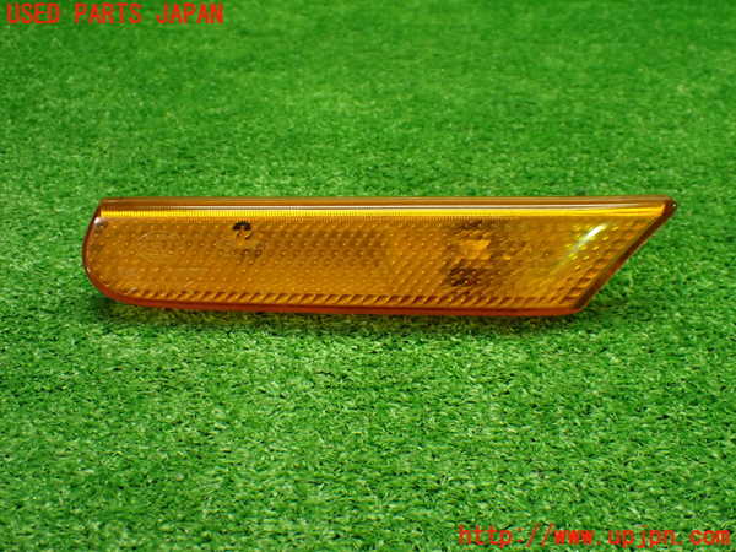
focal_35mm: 47
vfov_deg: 30.9
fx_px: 999
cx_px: 368
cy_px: 276
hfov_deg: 40.4
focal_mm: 8.4
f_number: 3.1
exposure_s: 1/100
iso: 800
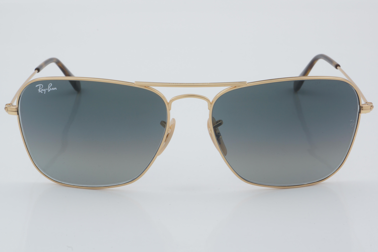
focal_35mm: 82
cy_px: 126
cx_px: 189
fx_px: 866
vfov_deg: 16.6
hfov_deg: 24.6
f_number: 32
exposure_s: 1/4
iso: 100
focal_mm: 55
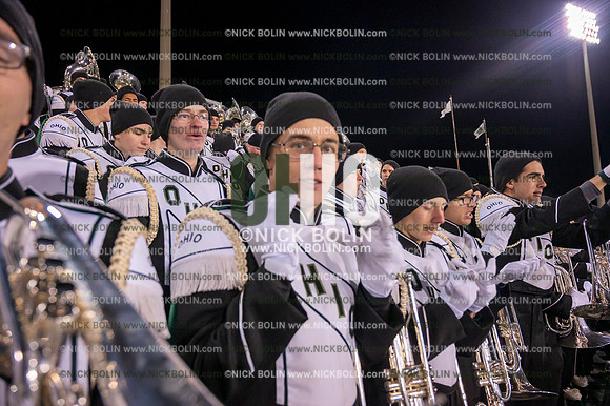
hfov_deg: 73.8
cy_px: 203
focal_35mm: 24
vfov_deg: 53.1
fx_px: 406
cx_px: 305
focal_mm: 24
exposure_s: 1/640
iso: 5000
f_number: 4.5
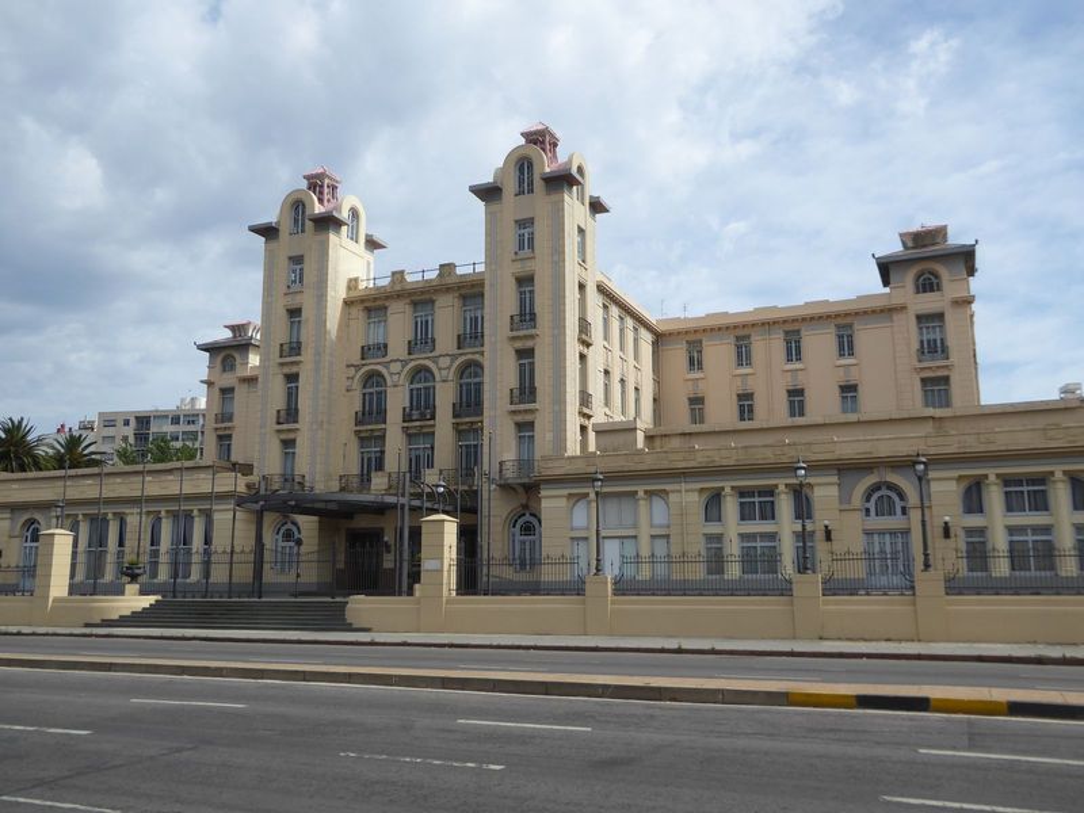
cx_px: 542
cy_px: 406
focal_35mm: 32
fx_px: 1002
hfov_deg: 56.8
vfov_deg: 44.2
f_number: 3.5
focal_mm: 5.4
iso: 80
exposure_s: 1/1000
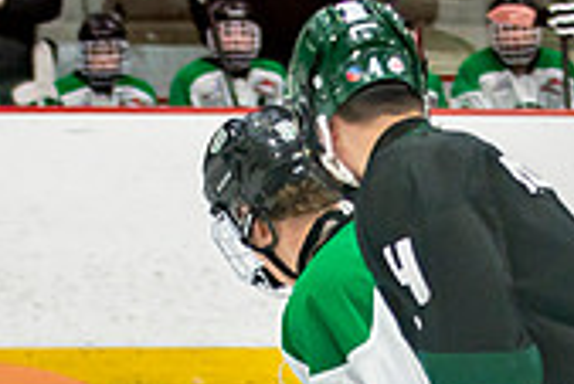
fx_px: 7771
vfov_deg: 2.8
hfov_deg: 4.2
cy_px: 497
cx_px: 522
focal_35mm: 487
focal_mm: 75
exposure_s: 1/640
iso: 640
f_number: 3.2
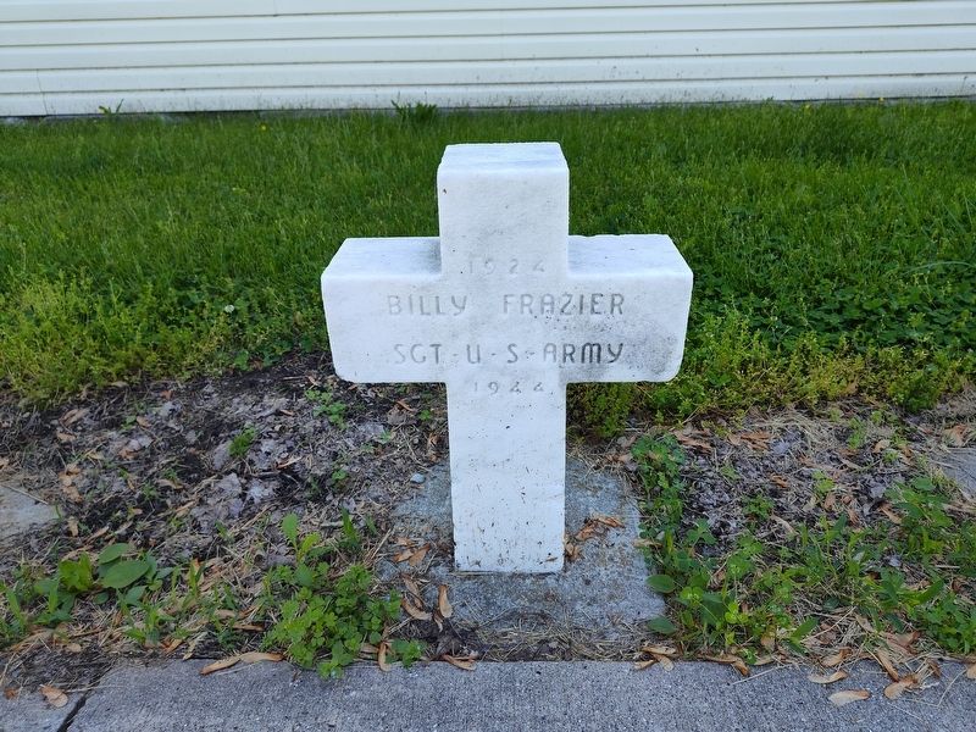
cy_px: 366
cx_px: 488
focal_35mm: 23
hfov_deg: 73.9
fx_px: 648
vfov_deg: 58.9
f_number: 1.8
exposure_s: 1/200
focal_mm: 5.56
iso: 102
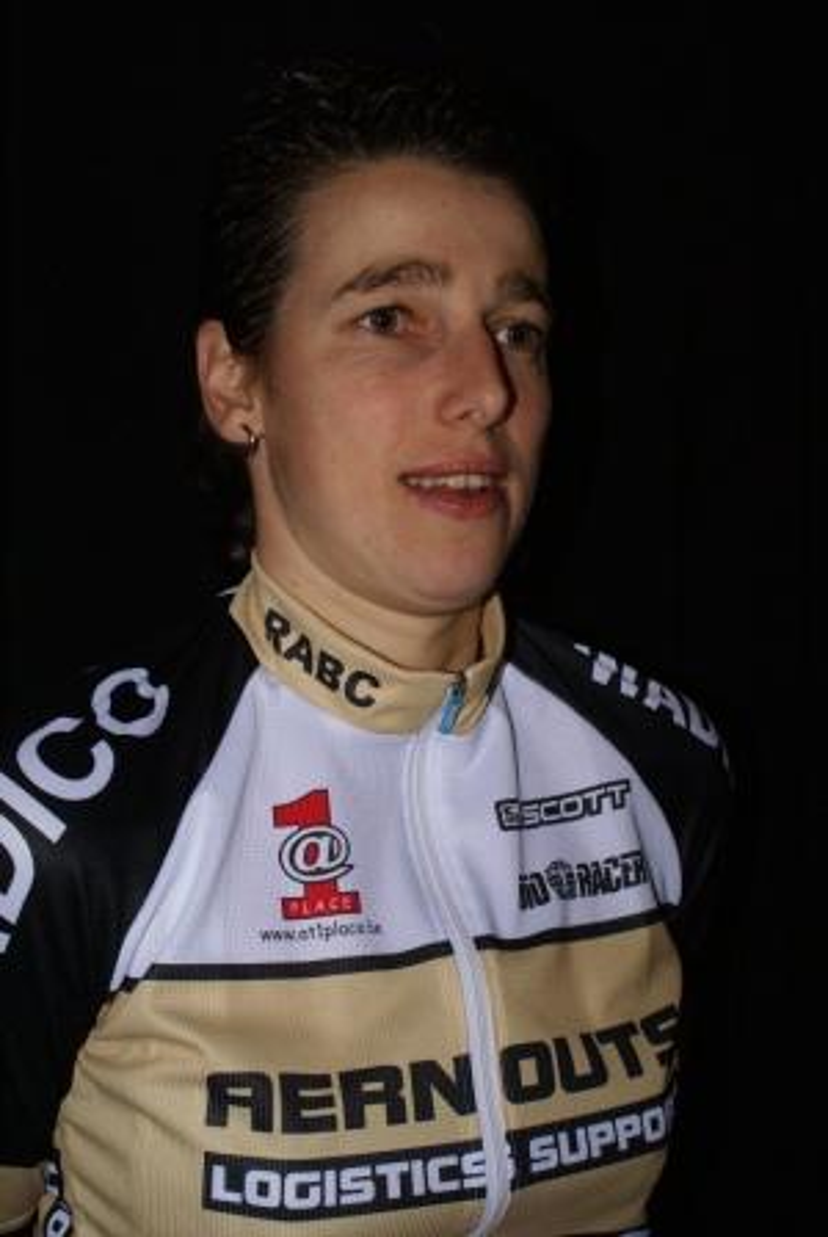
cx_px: 414
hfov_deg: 25.8
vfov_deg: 37.8
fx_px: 1806
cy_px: 618
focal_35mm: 52
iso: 400
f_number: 5.6
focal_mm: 35
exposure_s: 1/60
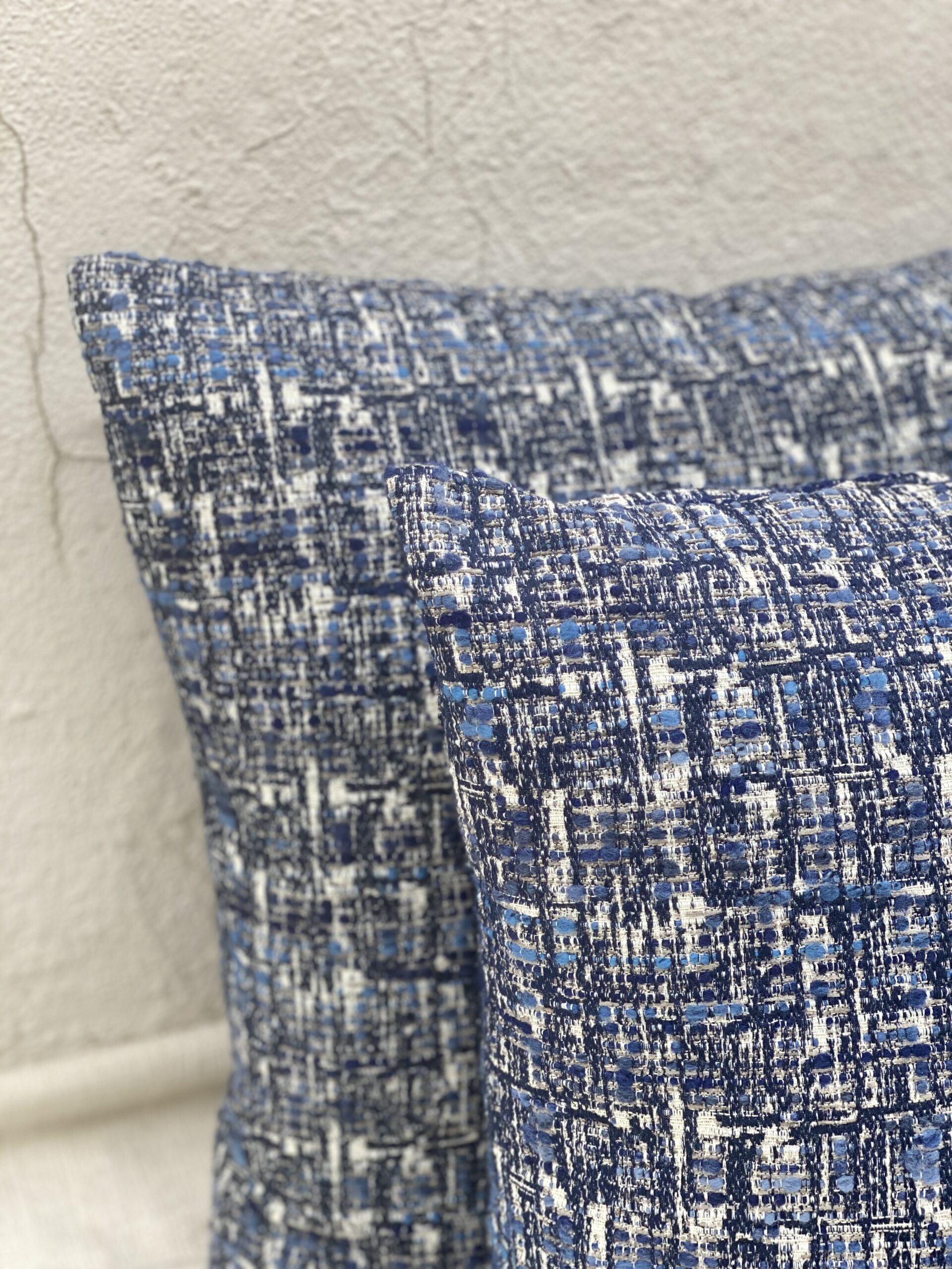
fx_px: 1907
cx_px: 476
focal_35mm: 52
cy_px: 634
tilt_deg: -29.4
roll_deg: -3.6
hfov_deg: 28.0
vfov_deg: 36.8
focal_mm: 6
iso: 64
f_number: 2
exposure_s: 1/122
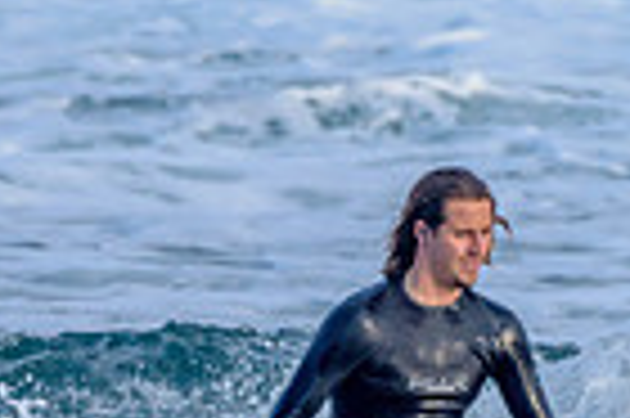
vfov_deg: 0.5
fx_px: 44345
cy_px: 334
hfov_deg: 0.8
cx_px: 351
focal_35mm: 2537
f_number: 5.6
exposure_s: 1/1250
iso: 400
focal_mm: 500
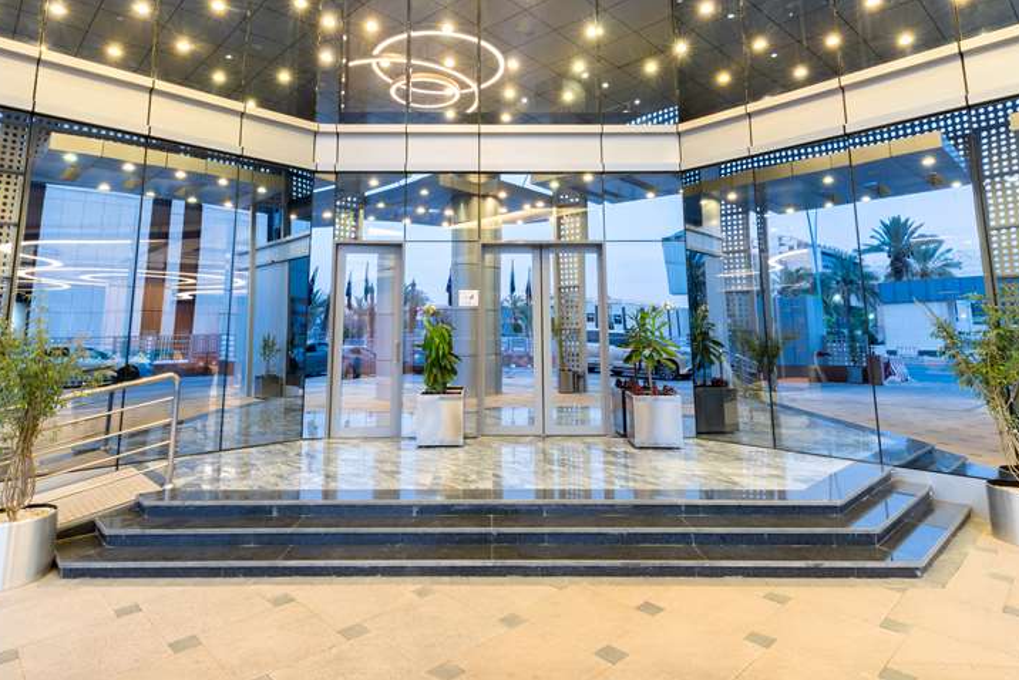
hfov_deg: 83.9
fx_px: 566
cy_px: 234
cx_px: 526
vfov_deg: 60.7
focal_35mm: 20
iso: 100
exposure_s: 8
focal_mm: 14
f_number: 16
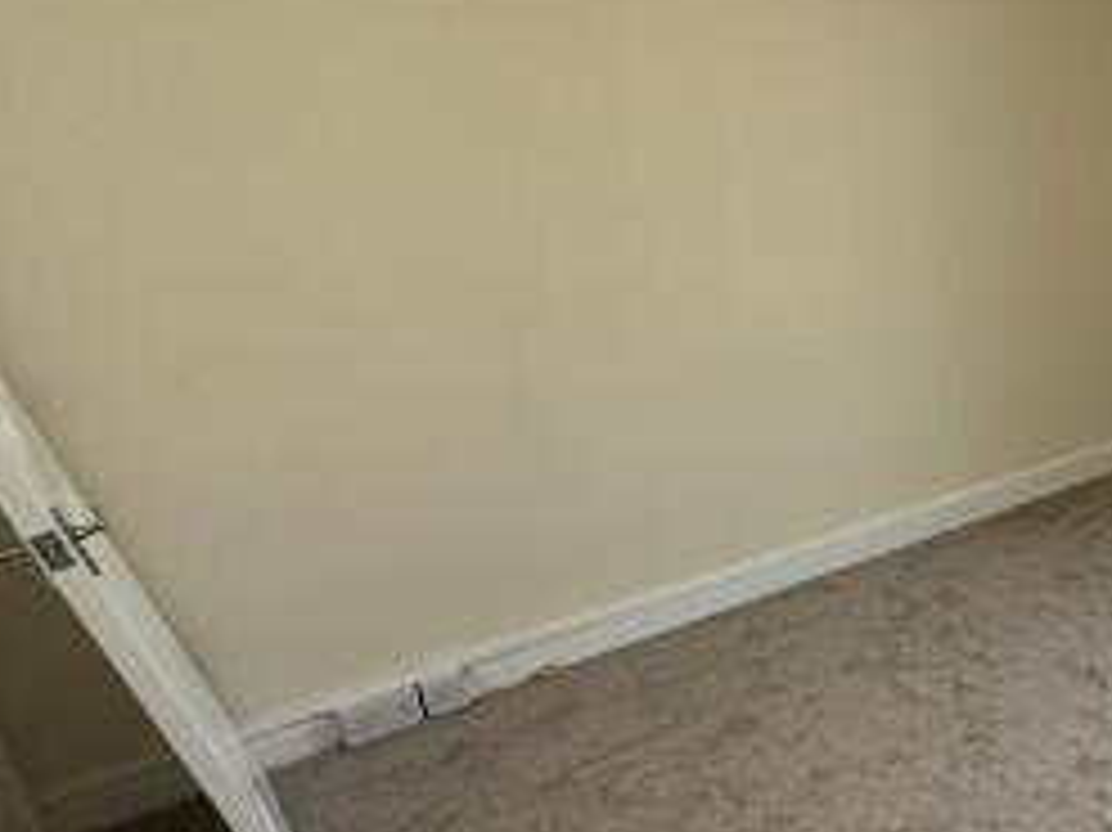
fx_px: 1060
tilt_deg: -21.5
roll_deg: -0.9
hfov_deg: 42.7
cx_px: 1236
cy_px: 447
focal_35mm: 33
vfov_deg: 42.9
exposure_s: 1/99
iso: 125
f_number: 2.2
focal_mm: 2.22
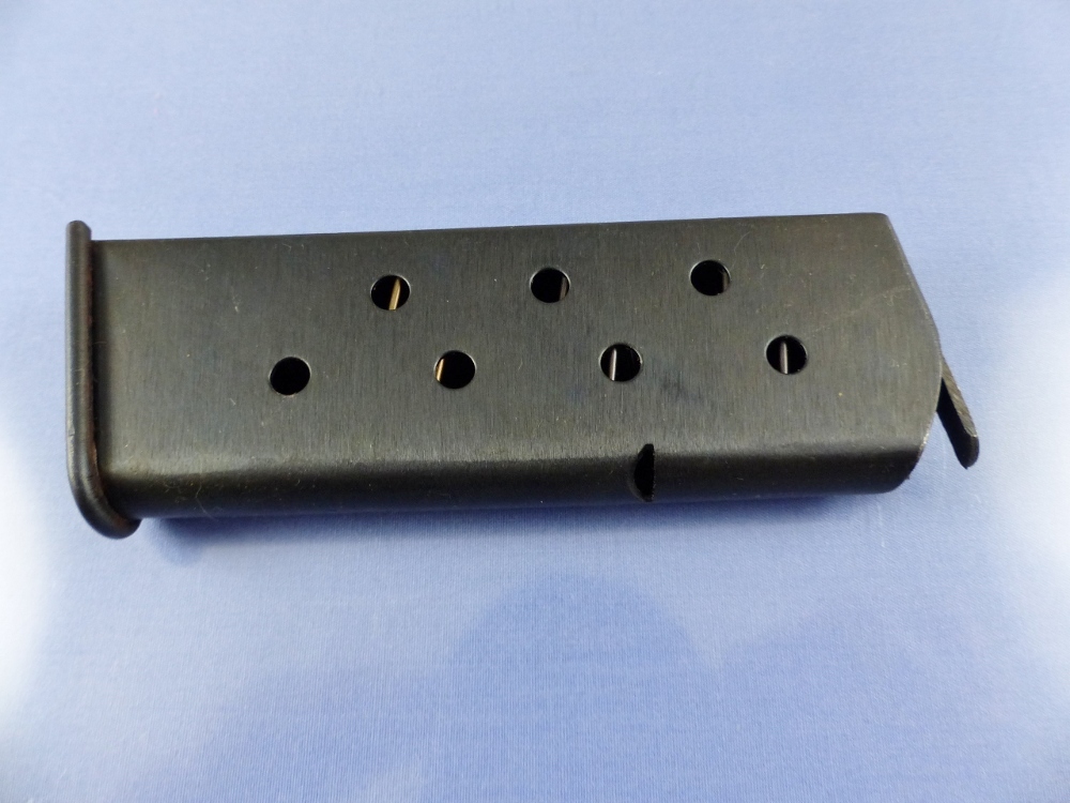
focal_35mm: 25
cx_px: 535
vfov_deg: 54.9
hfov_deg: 69.4
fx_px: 773
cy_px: 402
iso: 250
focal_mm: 4.5
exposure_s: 1/60
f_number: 2.8
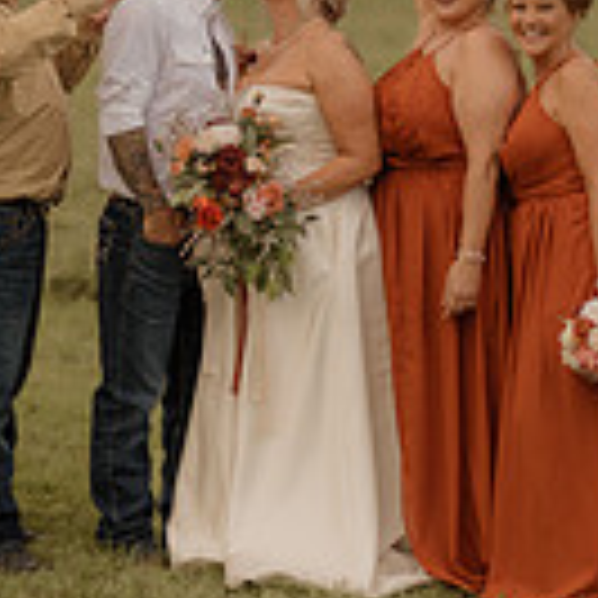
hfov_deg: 12.1
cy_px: 126
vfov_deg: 12.1
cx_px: 225
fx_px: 2814
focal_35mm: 144
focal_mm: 50
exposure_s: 1/2000
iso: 125
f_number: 1.4
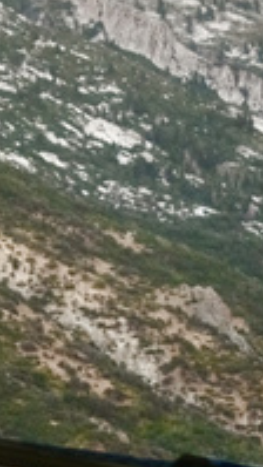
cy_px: 151
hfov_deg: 2.7
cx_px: -230
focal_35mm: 453
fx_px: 5614
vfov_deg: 4.8
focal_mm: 56
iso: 320
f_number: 1.4
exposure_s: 1/1400
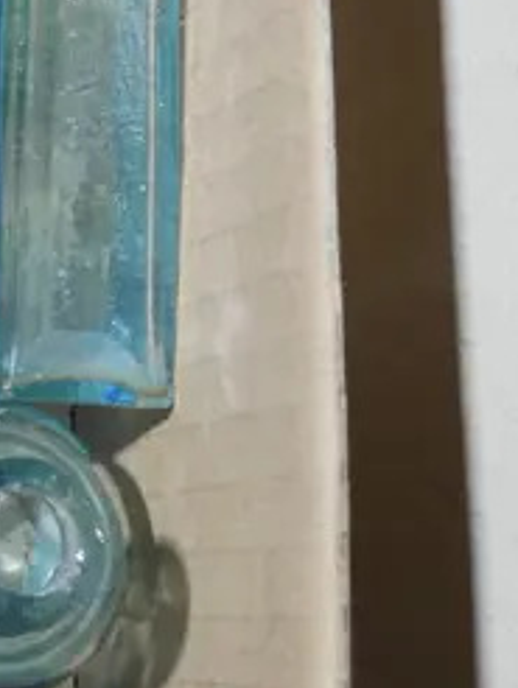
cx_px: -526
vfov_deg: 13.8
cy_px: -375
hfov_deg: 10.3
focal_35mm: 133
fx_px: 2649
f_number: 3.6
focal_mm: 16
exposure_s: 1/60
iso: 640
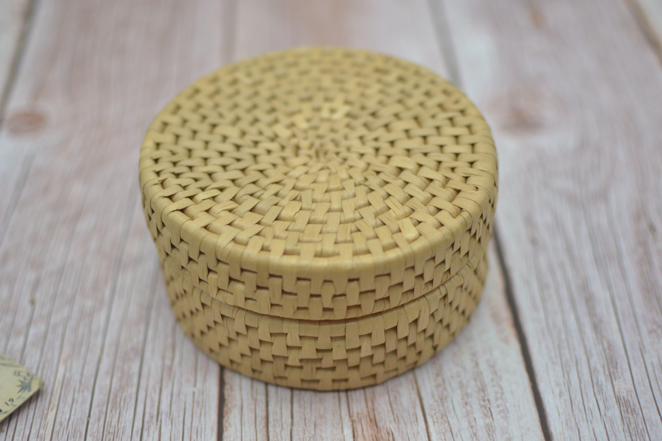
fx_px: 965
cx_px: 331
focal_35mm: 52
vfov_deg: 25.8
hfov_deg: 37.9
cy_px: 220
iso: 100
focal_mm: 35
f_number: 1.8
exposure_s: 1/500
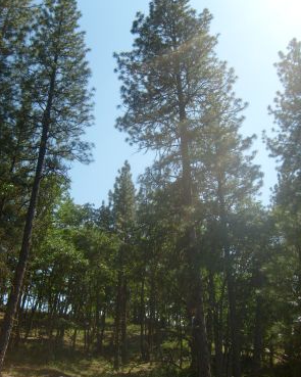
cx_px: 152
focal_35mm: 37
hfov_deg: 40.1
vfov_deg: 49.1
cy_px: 180
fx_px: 412
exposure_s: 1/180
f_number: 7.1
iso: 80
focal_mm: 5.8
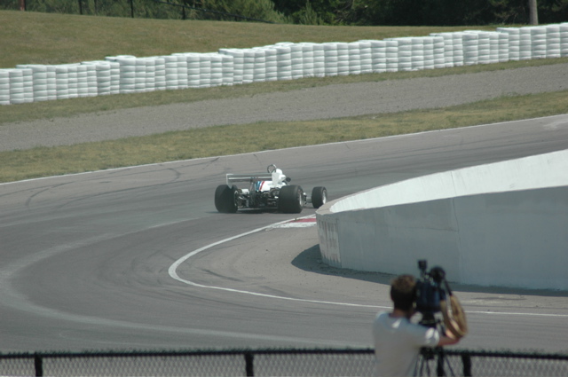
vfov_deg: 3.0
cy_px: 188
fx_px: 7091
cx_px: 284
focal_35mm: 450
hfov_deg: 4.6
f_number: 5.6
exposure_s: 1/2000
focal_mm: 300
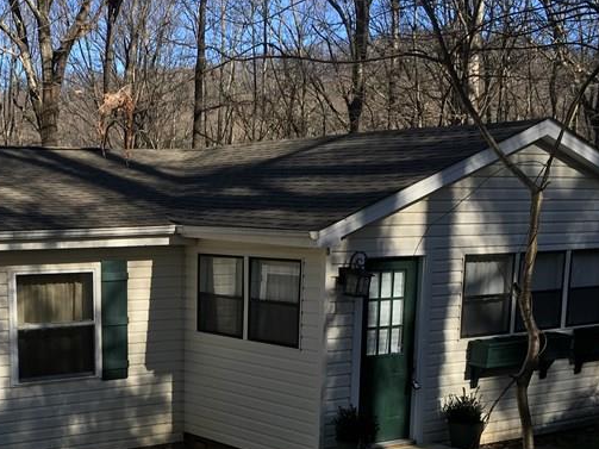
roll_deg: +0.9
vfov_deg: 24.1
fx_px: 1021
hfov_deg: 31.8
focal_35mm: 59
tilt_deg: -9.9
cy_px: 406
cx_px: 118
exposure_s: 1/1054
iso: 25
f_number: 2.2
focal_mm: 4.15
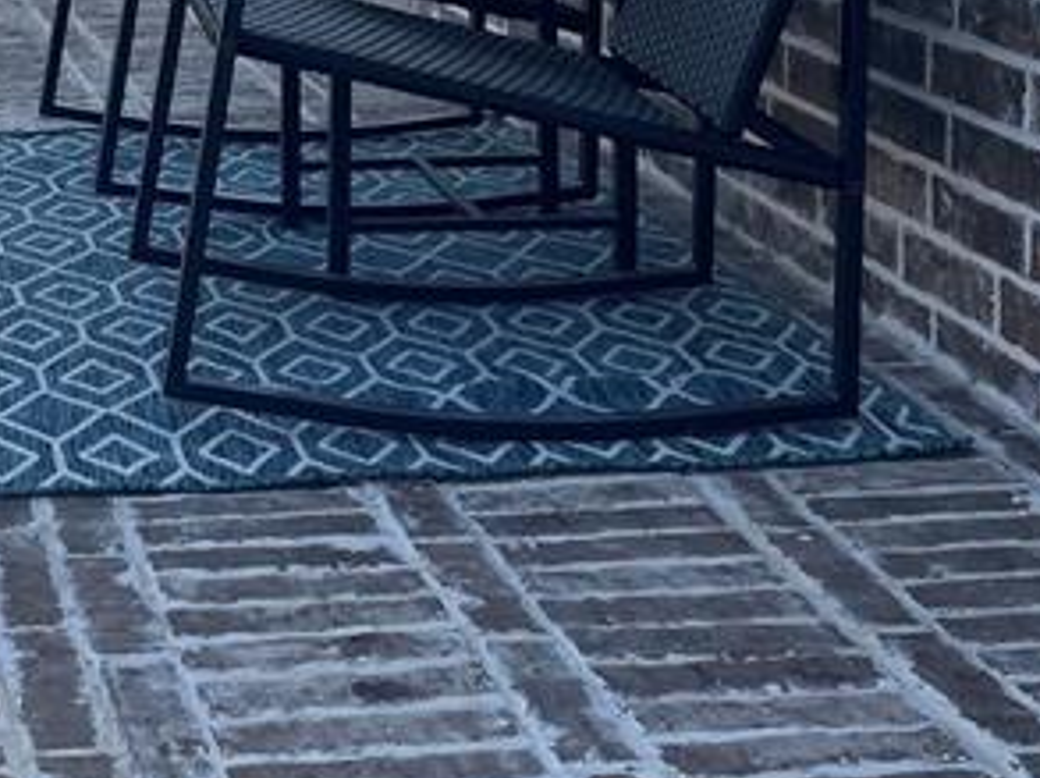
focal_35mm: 91
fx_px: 2731
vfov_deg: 15.2
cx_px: 124
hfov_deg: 21.1
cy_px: -306
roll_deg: +0.5
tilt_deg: -1.6
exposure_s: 1/1114
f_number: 1.6
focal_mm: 4.2
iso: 32
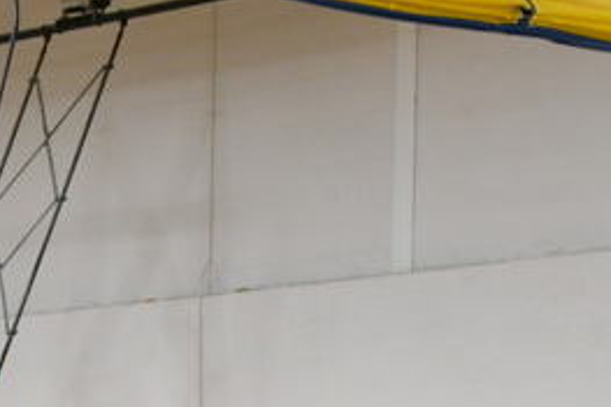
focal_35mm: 187
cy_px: 792
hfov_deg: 10.6
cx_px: -353
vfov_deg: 7.1
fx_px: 3172
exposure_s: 1/125
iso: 2200
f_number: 4
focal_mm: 32
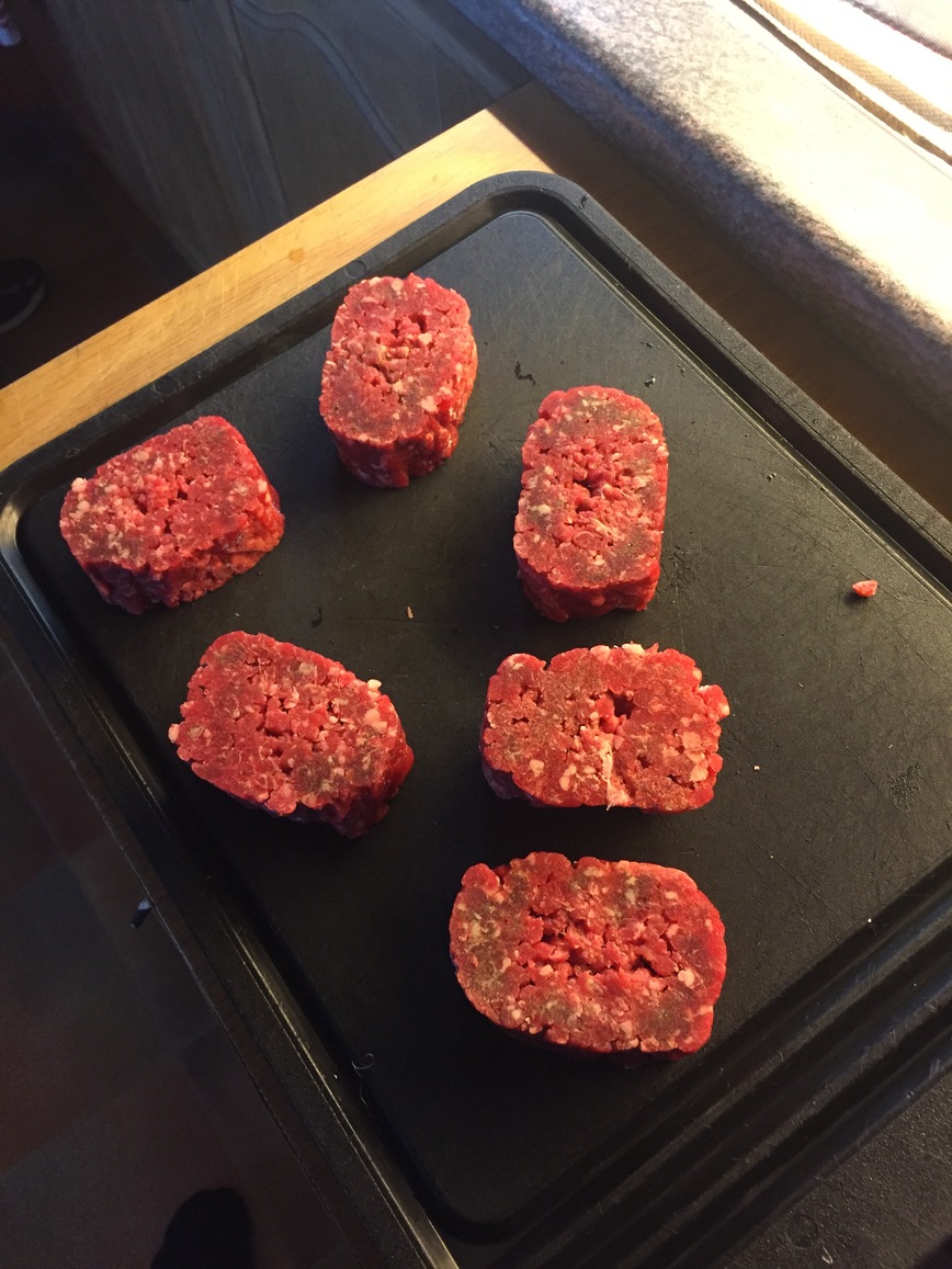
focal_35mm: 29
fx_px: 1063
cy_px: 634
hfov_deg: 48.2
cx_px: 476
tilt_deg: -64.1
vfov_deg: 61.7
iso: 250
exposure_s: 1/33
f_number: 2.2
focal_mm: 4.15
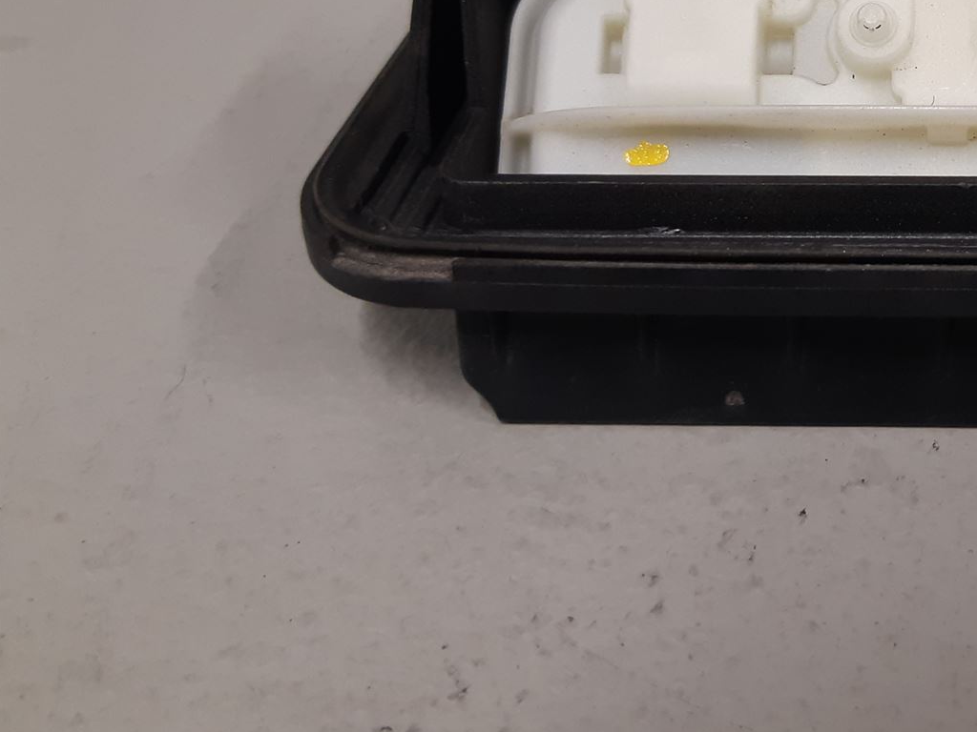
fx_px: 1468
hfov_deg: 33.7
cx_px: 970
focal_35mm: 52
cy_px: 71
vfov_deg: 27.0
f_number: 1.7
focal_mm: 3.93
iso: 100
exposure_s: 1/50
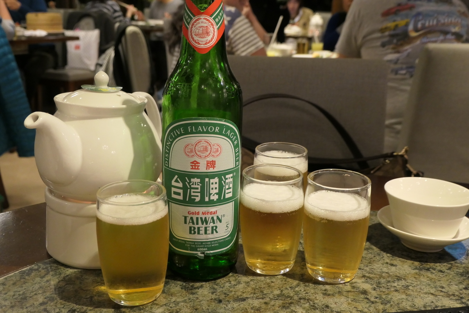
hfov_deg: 50.7
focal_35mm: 38
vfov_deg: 35.1
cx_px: 234
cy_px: 156
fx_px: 495
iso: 1250
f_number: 3.8
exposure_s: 1/80
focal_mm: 14
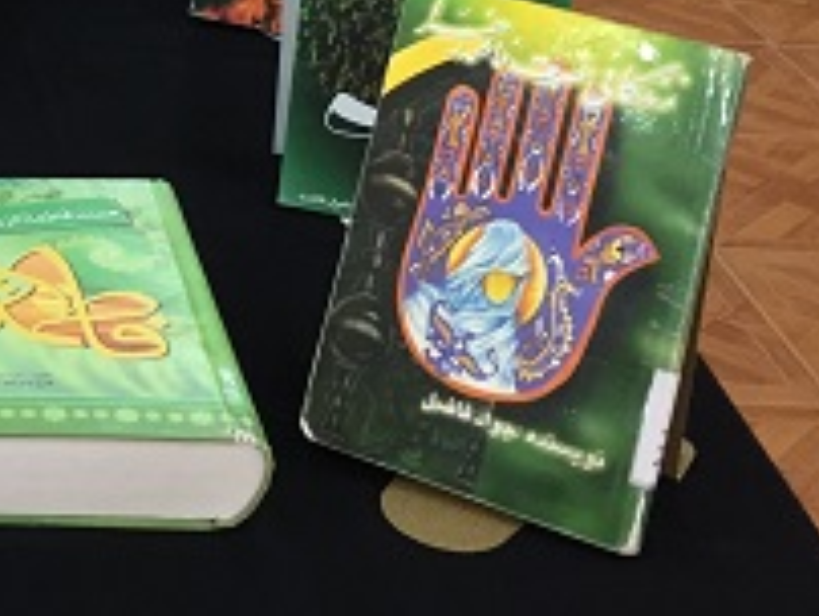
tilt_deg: -13.6
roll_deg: -1.4
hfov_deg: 21.5
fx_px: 2037
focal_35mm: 86
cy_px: -215
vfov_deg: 16.2
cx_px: -85
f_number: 2.2
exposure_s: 1/33
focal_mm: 4.15
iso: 160
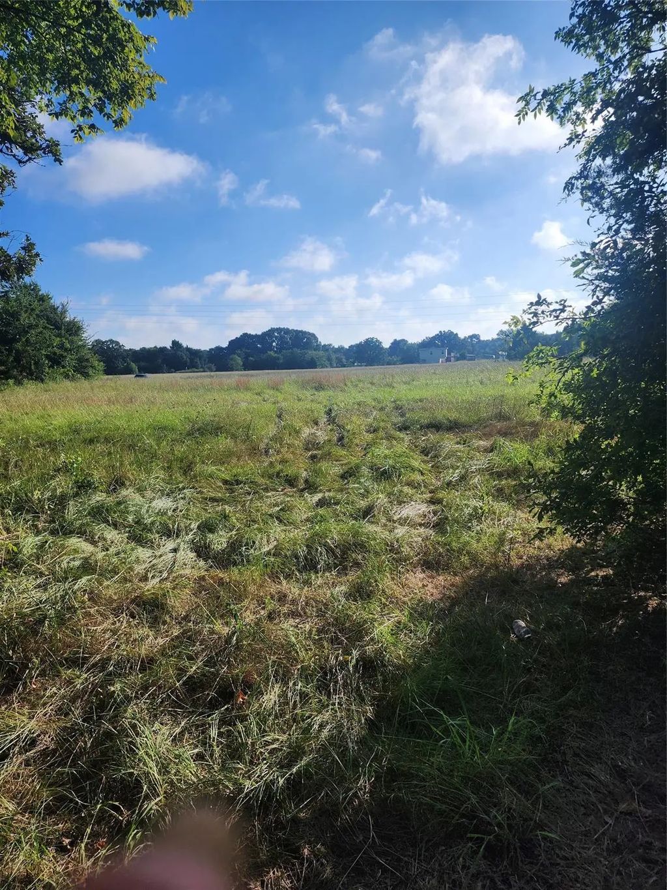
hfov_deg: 58.9
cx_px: 334
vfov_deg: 73.9
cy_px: 445
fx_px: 591
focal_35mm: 23
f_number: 1.8
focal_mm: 6.4
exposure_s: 1/1550
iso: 12
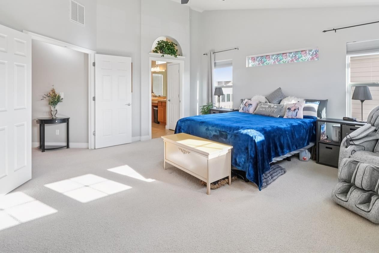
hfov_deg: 85.9
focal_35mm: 19
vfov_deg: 63.5
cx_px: 226
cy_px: 93
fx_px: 200
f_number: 8
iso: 800
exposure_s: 1/15
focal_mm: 10
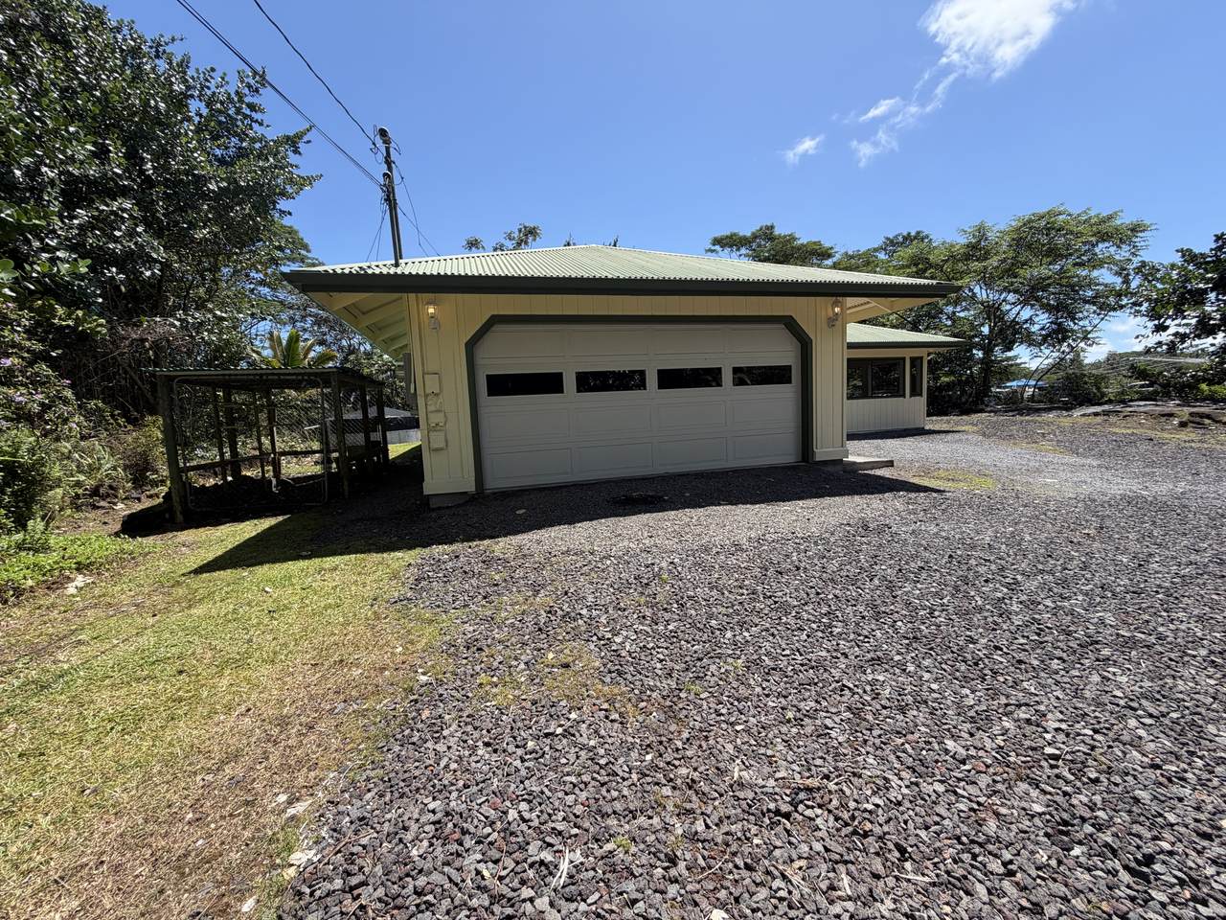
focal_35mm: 14
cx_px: 613
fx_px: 496
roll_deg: +3.8
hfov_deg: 102.1
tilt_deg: -5.4
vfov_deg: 85.7
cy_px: 460
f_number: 2.2
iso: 32
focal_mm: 2.22
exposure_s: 1/770
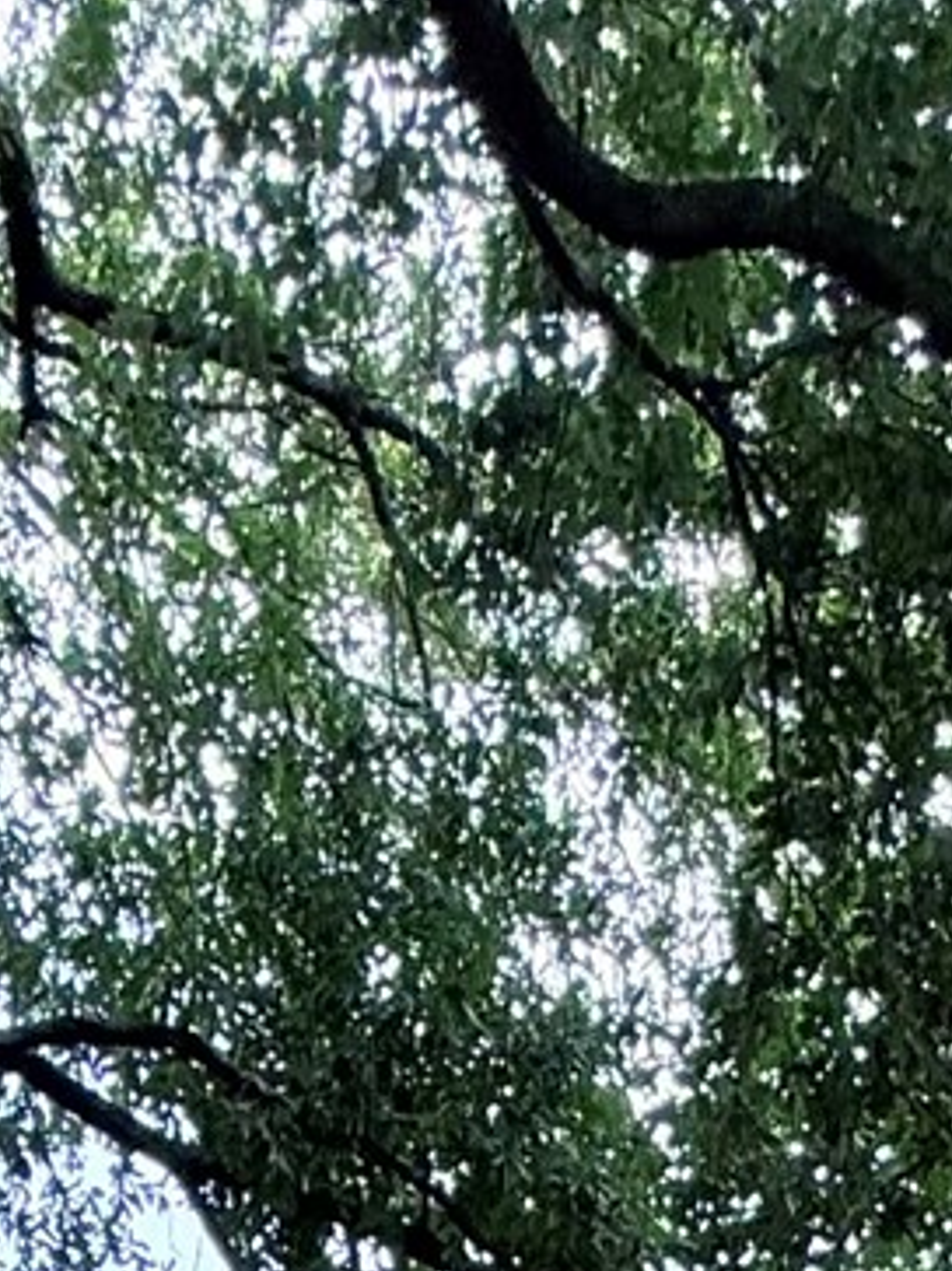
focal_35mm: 79
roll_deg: +1.6
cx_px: 525
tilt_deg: -2.5
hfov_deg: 18.6
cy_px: 3354
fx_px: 2899
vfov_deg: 13.5
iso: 64
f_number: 2.2
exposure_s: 1/242
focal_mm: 2.22
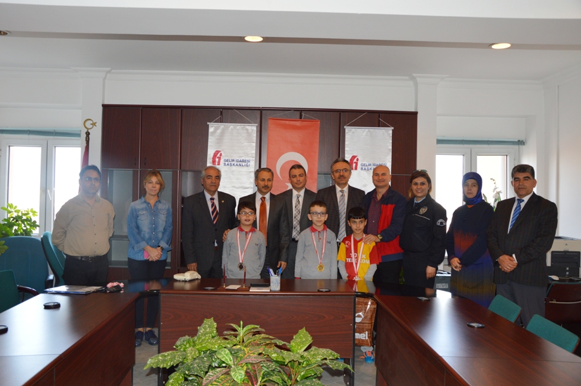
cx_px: 290
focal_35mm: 33
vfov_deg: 39.9
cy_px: 193
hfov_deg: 57.3
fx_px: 532
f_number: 4
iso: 400
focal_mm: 22
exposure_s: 1/100
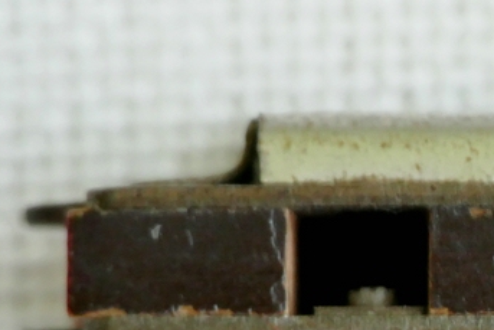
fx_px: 9403
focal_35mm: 685
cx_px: 655
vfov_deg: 2.0
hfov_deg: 3.0
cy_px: 331
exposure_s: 1/8
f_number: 6.3
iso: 800
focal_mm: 85.83
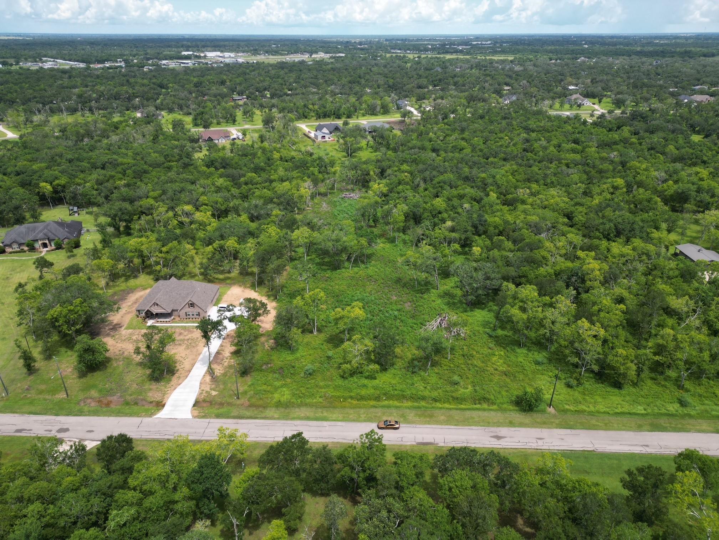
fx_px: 498
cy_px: 270
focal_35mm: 24
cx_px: 360
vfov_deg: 56.8
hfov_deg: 71.6
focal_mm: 6.72
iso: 130
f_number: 1.7
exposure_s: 1/2000
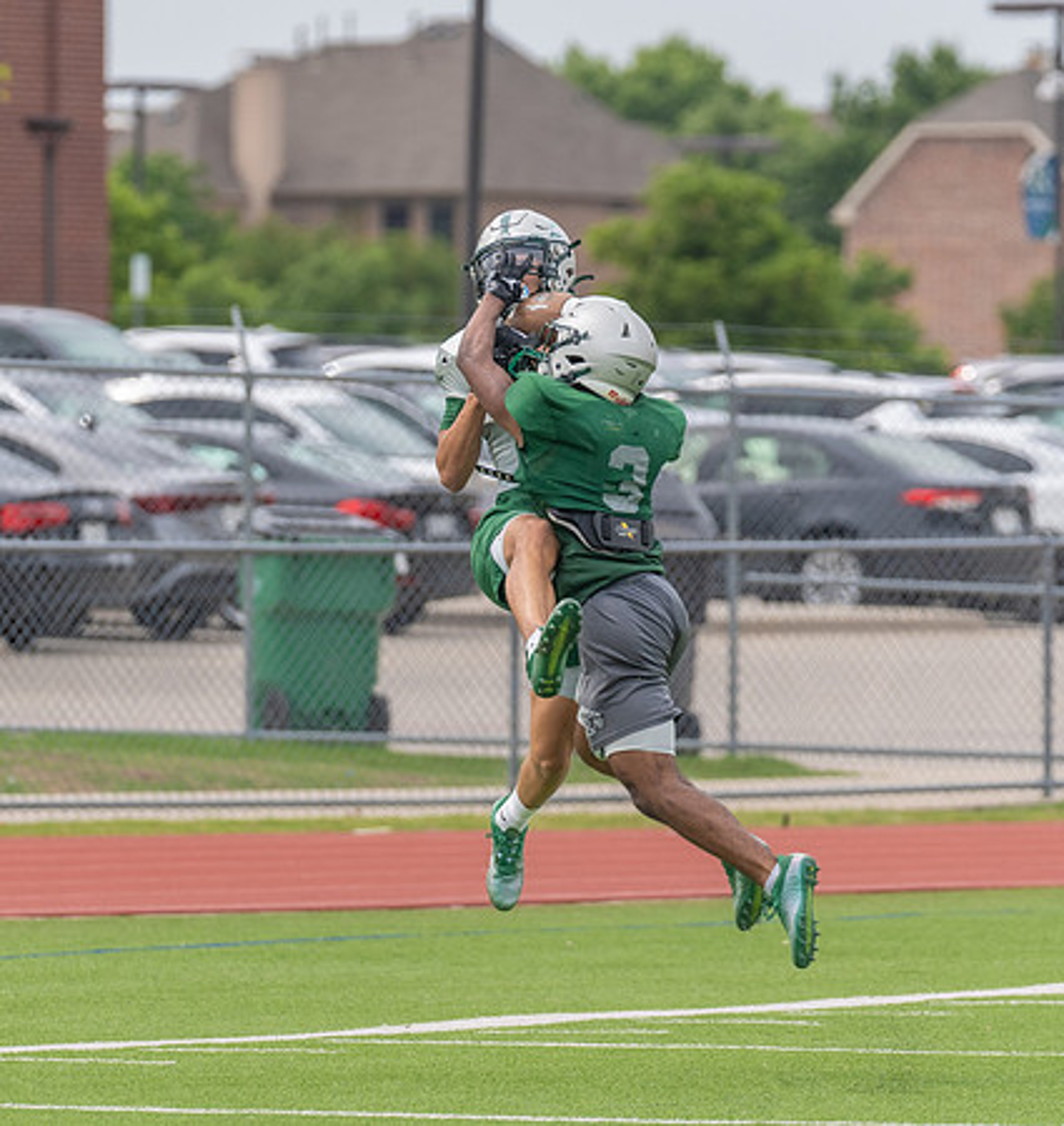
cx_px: 393
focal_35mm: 441
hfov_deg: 3.9
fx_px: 15785
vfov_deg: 4.1
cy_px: 547
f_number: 3.5
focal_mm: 200
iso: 160
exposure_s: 1/1250
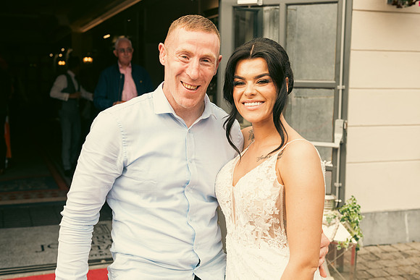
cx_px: 210
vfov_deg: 28.1
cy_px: 140
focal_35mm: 48
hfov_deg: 41.1
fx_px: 560
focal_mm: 48
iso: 160
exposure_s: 1/160
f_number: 5.6
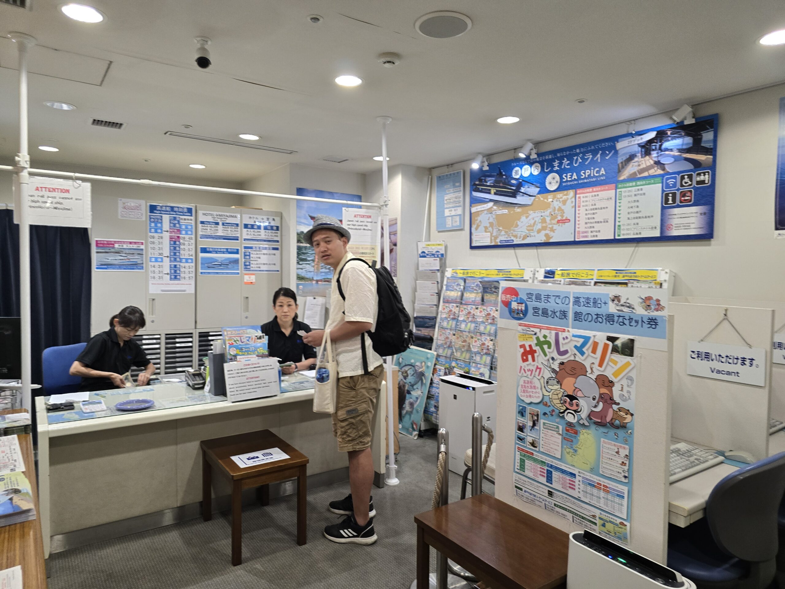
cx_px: 392
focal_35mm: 23
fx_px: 522
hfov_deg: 73.9
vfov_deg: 58.9
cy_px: 294
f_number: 1.7
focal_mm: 6.3
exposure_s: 1/120
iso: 400
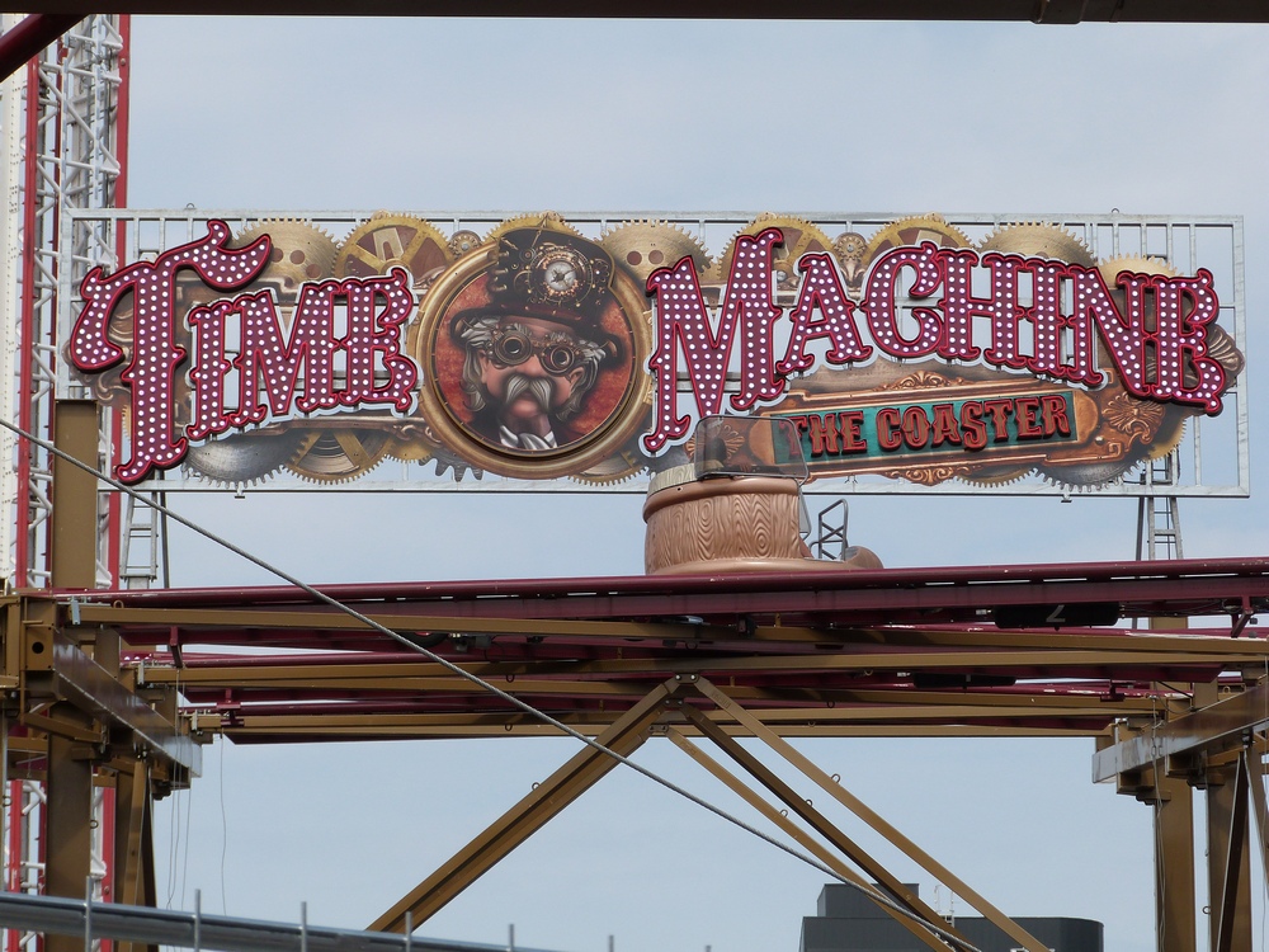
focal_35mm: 155
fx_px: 5682
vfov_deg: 9.6
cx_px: 634
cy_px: 476
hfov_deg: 12.7
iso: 100
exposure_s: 1/640
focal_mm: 27.9
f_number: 5.6
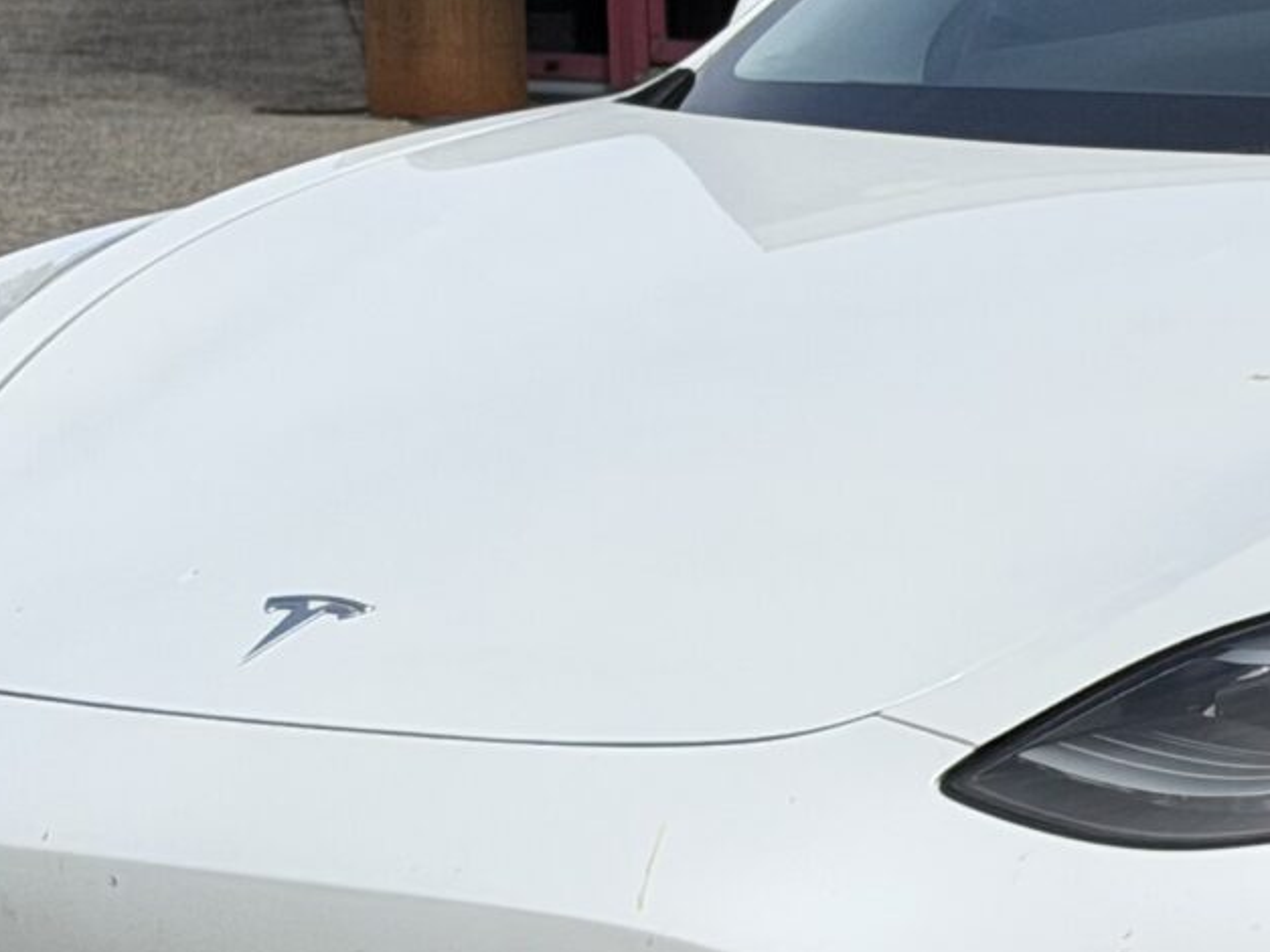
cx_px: 1661
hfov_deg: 9.9
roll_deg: +0.9
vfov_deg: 7.6
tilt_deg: -7.0
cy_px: 480
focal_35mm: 196
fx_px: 7190
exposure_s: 1/8772
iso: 80
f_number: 1.78
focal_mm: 6.76
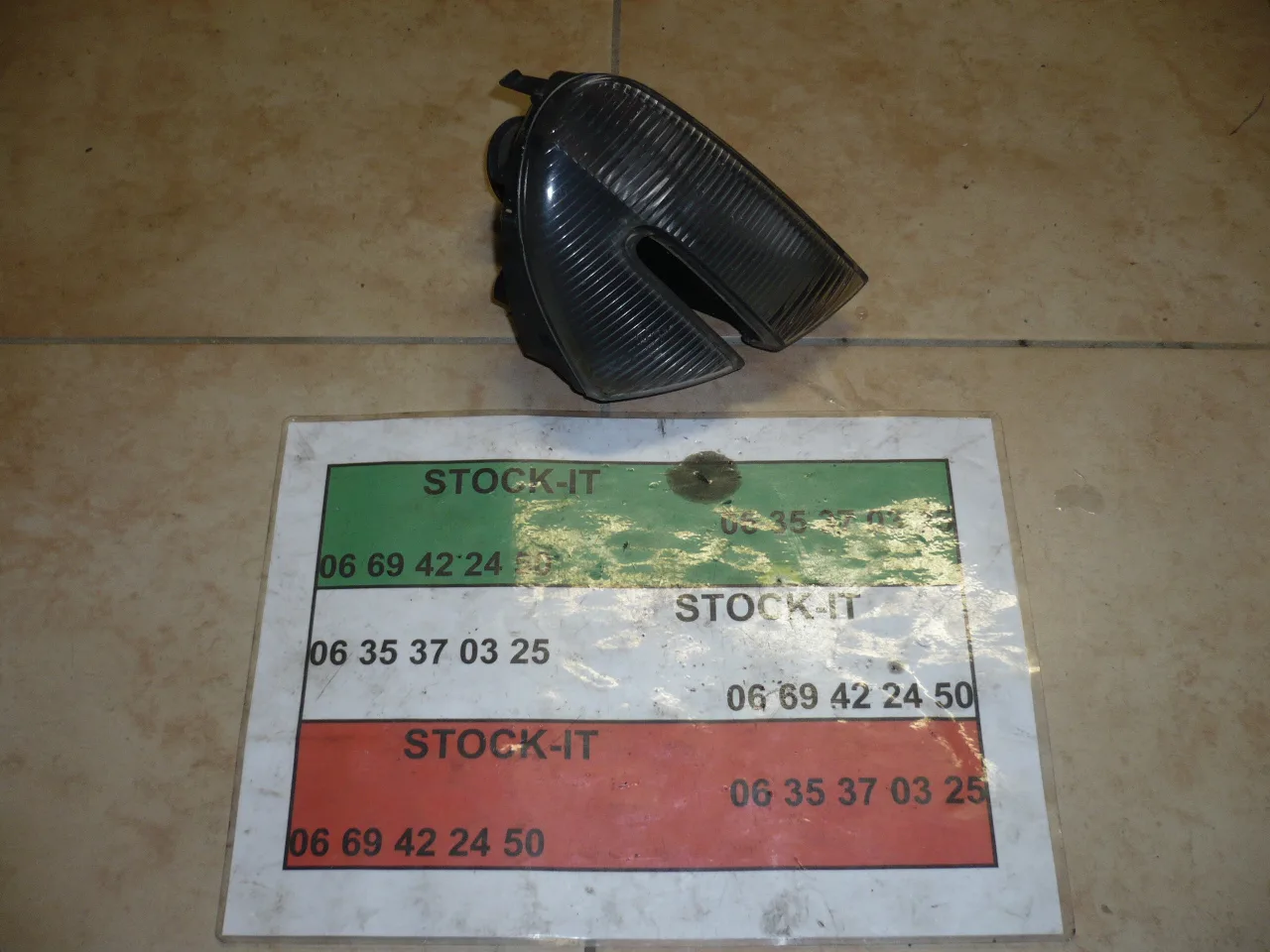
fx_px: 1284
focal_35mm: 35
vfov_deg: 40.7
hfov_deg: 52.6
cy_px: 476
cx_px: 635
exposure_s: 1/30
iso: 100
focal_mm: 5.8
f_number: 2.8
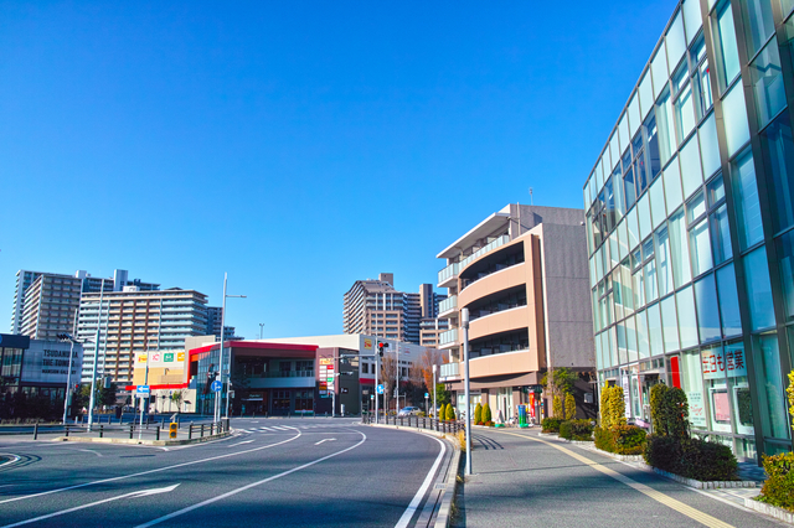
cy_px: 264
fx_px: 617
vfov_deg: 46.4
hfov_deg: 65.5
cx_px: 397
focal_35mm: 28
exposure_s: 1/80
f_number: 8
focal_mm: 19
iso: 100
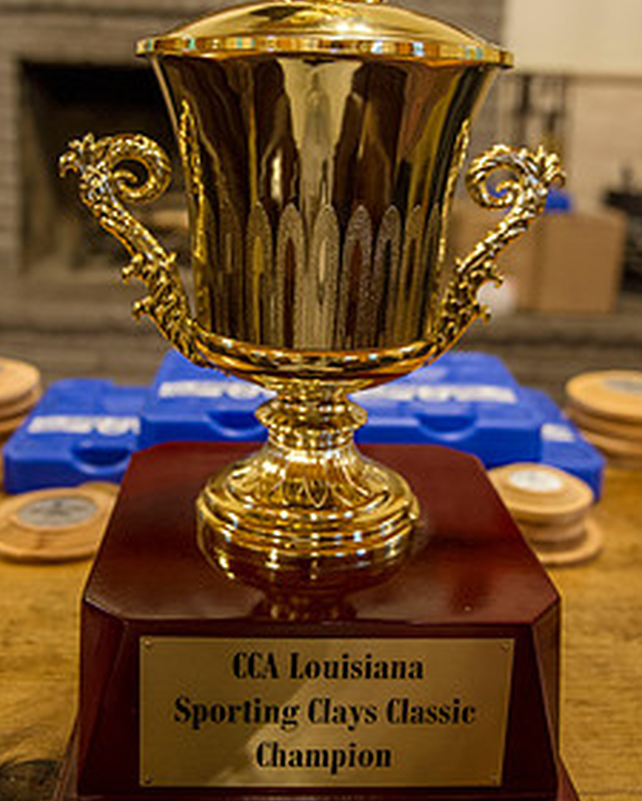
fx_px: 997
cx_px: 307
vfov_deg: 43.4
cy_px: 294
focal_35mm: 42
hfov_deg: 35.7
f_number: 2.8
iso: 1600
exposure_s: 1/60
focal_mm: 28
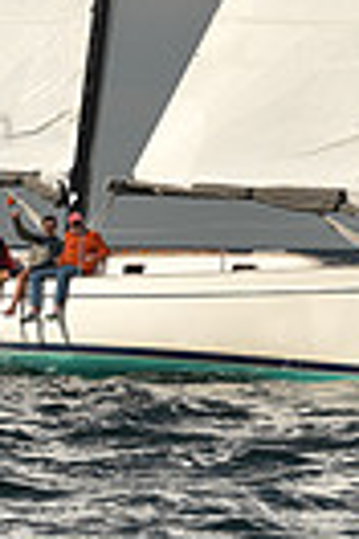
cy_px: -82
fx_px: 5265
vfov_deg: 5.8
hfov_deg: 3.9
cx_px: 226
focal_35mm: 352
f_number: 9
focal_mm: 80
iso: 250
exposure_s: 1/640
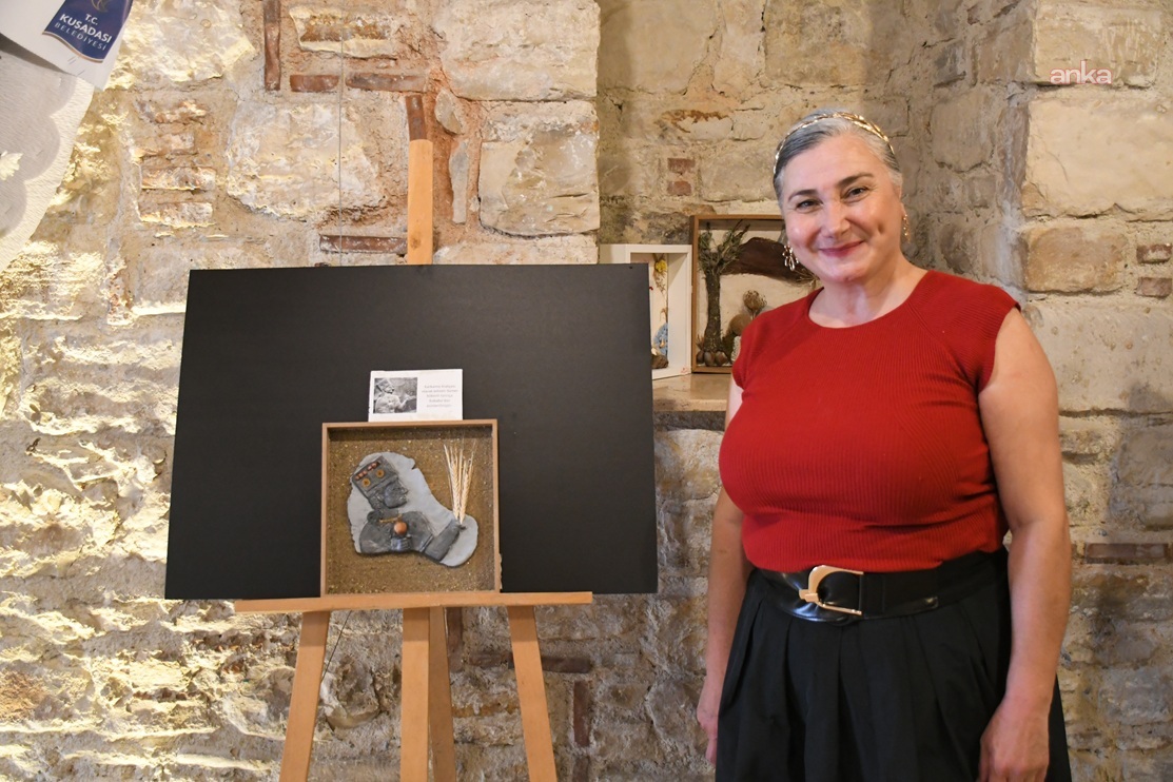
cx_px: 586
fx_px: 1173
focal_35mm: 36
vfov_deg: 36.9
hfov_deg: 53.1
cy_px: 391
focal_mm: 24
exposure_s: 1/100
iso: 4000
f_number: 3.8
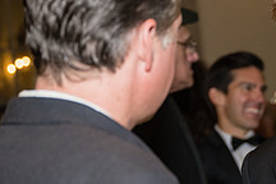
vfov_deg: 9.3
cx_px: 258
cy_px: 140
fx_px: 1135
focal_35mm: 148
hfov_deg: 13.7
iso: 1000
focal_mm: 55
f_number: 3.2
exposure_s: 1/200
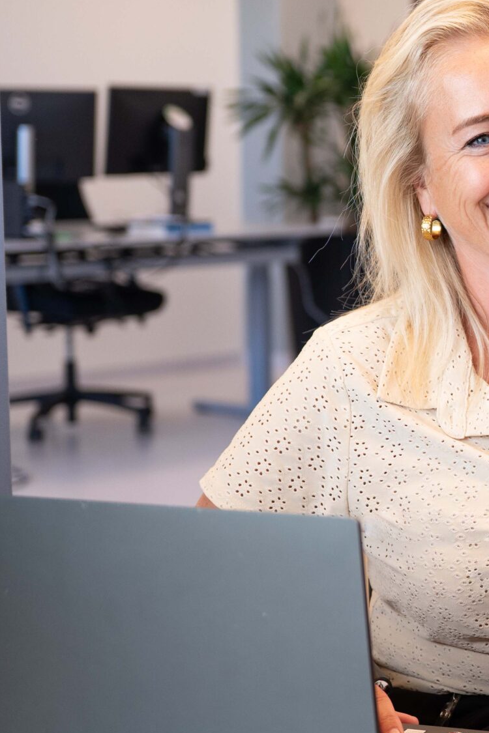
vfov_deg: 22.4
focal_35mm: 91
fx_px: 1854
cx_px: 761
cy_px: 359
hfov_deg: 14.0
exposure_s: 1/250
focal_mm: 40
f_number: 2.8
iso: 800
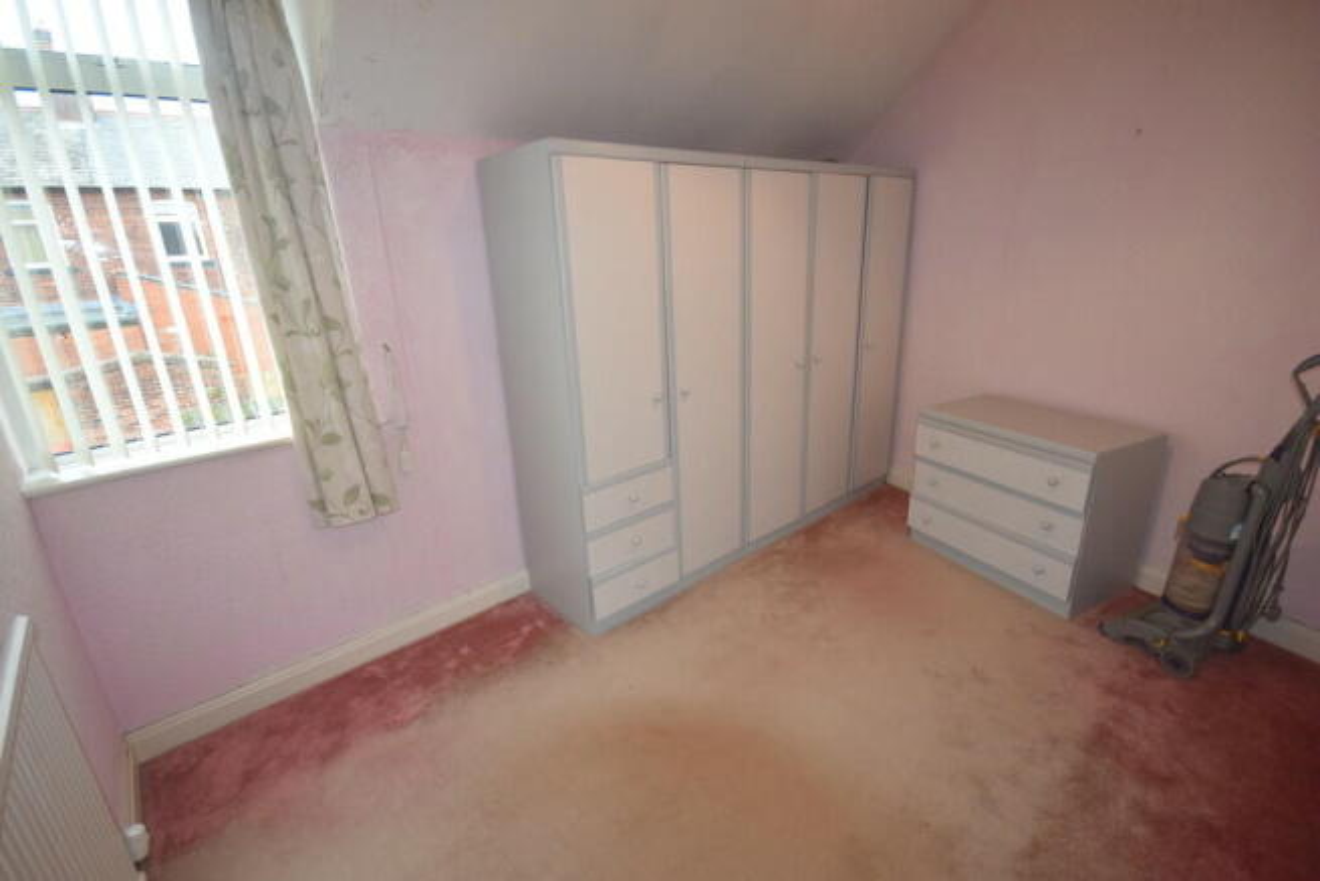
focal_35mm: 15
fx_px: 550
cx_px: 660
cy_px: 440
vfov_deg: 77.4
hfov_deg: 100.4
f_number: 5
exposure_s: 1/100
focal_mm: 10
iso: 800
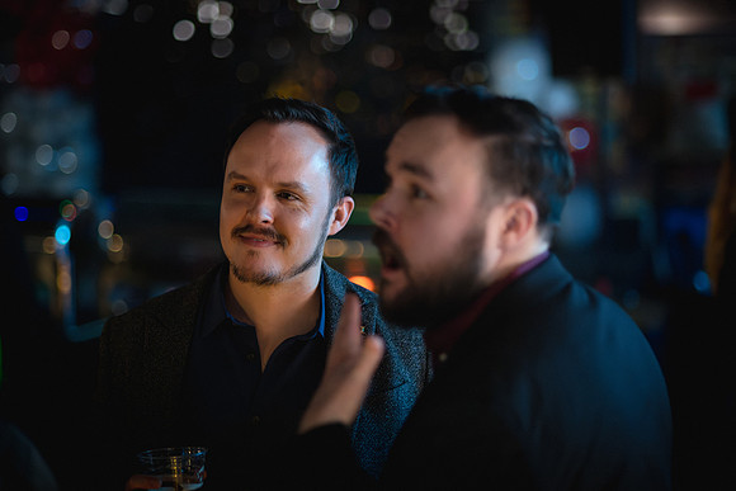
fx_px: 1738
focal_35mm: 85
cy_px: 246
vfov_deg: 16.1
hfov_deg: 23.9
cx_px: 368
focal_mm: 85
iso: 5000
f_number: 1.8
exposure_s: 1/200
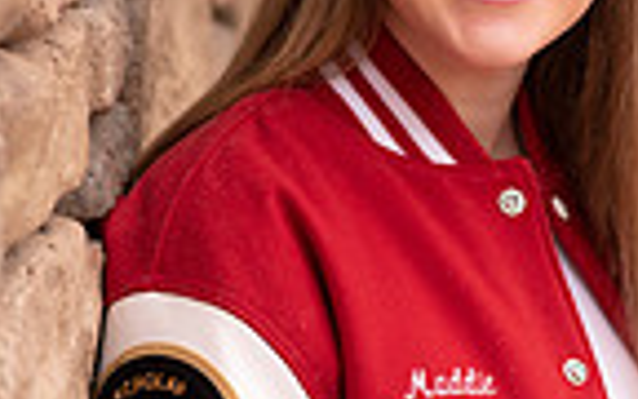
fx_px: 4712
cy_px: 346
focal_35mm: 271
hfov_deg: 7.7
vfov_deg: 4.8
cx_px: 403
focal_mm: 85
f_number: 2.5
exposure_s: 1/800
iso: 100
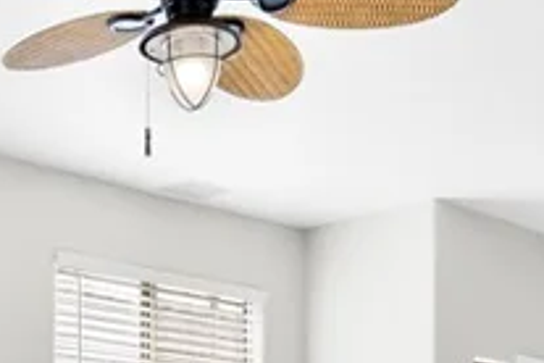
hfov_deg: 25.4
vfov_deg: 15.8
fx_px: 1194
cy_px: 548
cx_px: 137
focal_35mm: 79
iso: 800
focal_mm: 16
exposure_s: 1/13
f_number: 9
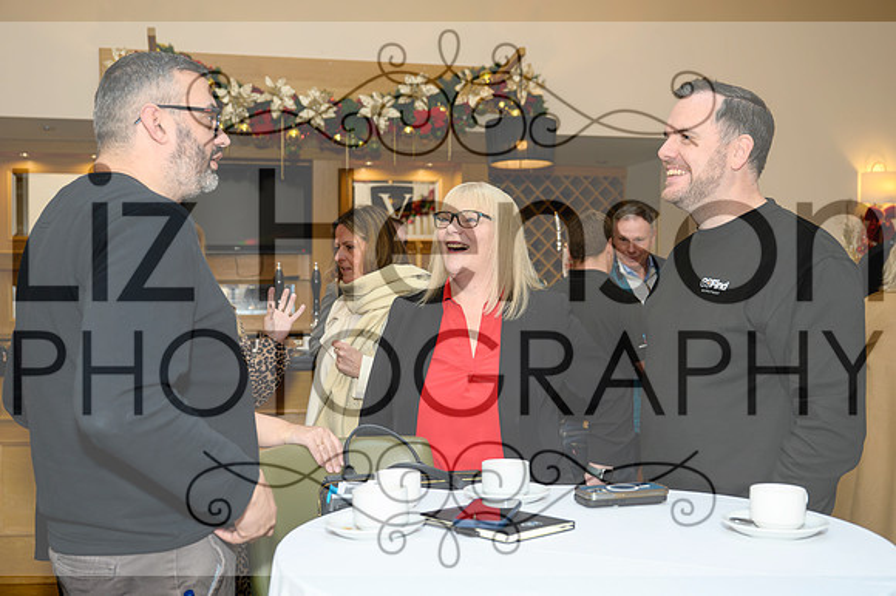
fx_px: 986
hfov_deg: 48.9
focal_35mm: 40
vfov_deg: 33.7
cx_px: 441
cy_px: 300
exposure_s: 1/160
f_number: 4
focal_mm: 39
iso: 1250
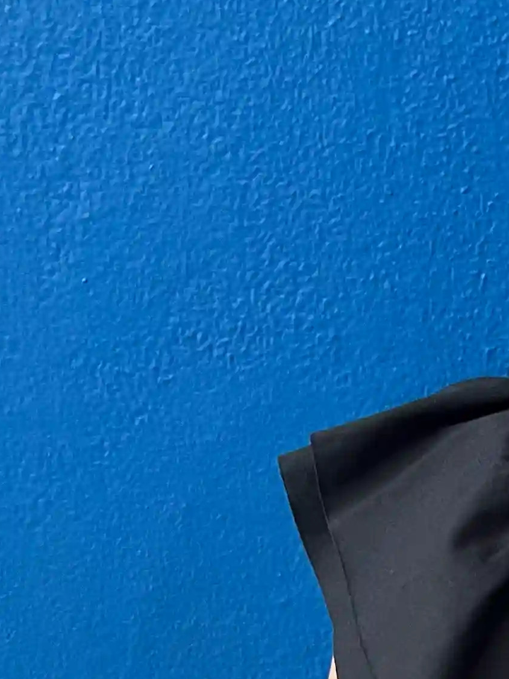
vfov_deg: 20.8
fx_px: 1824
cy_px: 564
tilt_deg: -11.5
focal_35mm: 93
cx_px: 855
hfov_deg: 14.4
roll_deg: +1.4
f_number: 1.6
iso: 160
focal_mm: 5.1
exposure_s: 1/50
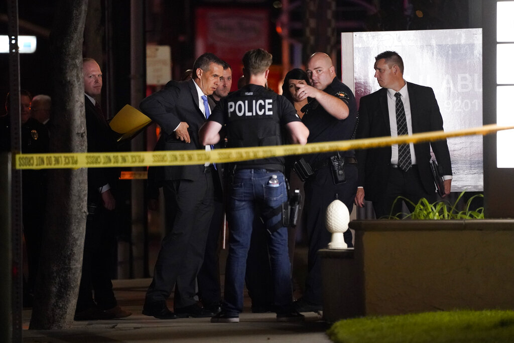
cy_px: 172
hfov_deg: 5.2
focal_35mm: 400
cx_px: 257
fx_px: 5712
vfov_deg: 3.4
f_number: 5.6
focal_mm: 400
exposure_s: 1/100
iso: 10000
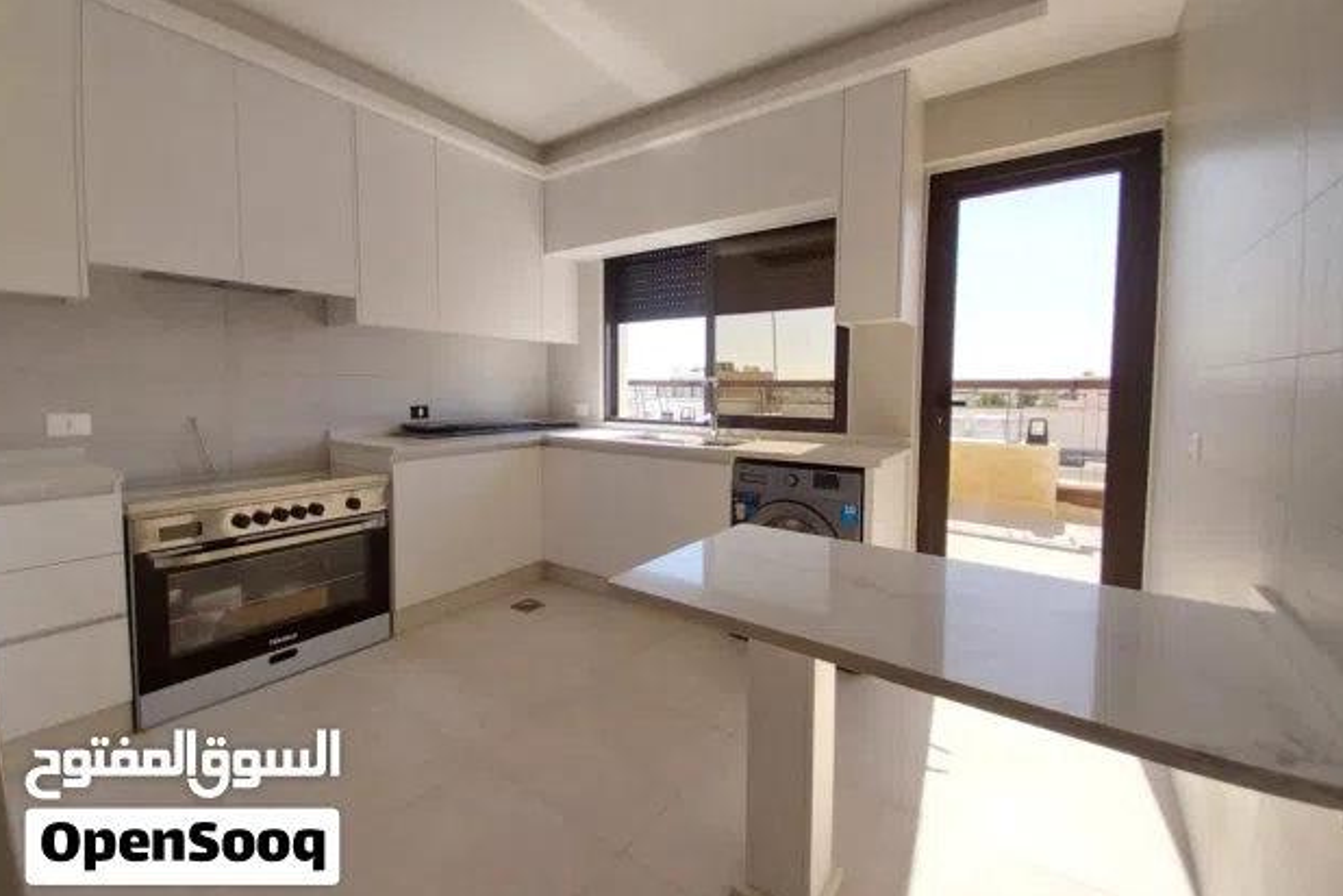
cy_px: 415
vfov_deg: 81.1
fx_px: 522
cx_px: 667
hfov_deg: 104.3
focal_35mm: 14
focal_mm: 1.3
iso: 64
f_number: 2.2
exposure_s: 1/190
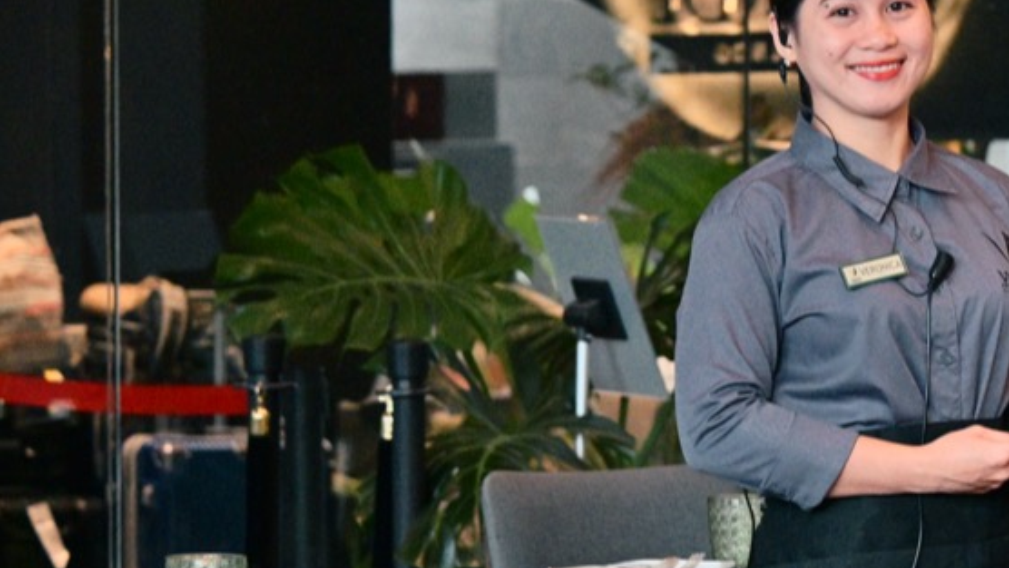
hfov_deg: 9.4
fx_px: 6048
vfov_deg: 5.4
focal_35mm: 226
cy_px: 343
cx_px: 1332
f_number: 4
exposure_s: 1/160
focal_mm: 75
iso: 3600
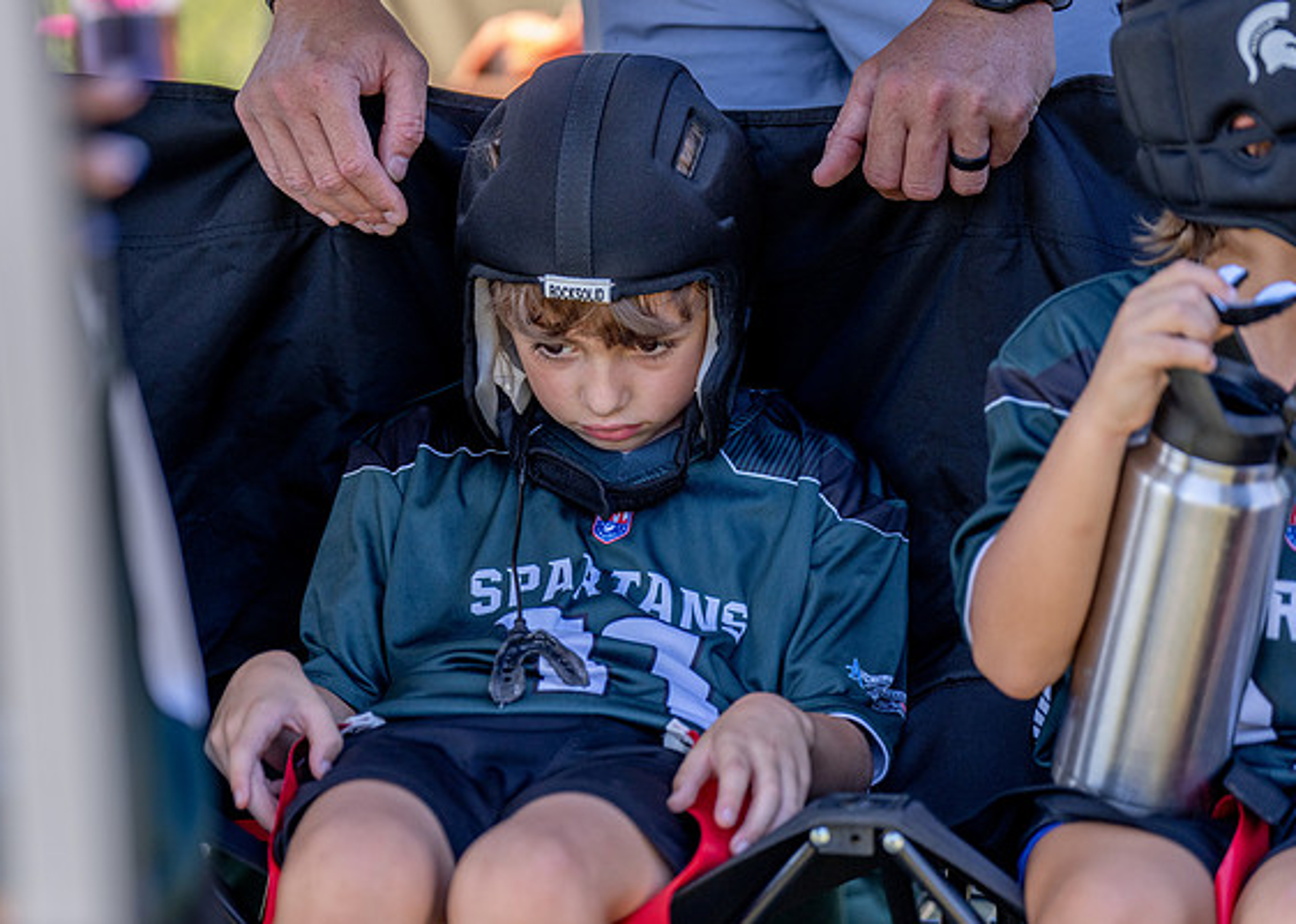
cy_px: 432
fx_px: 5887
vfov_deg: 9.0
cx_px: 663
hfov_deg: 12.6
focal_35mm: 160
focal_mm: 130
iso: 250
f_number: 2.8
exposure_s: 1/1000
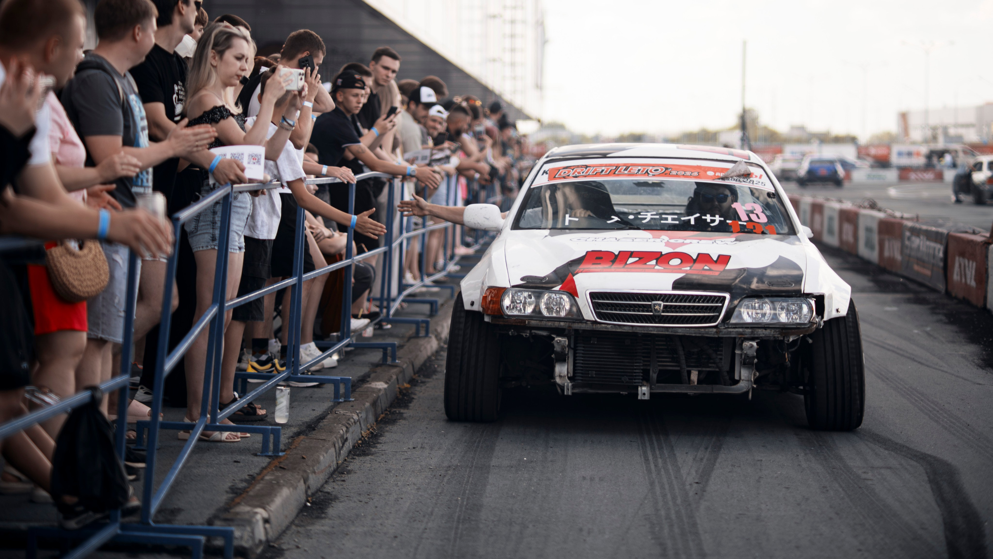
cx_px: 496
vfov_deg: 13.6
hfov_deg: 23.9
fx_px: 2345
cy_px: 228
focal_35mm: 89
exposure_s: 1/250
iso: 100
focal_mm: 85
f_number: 1.8
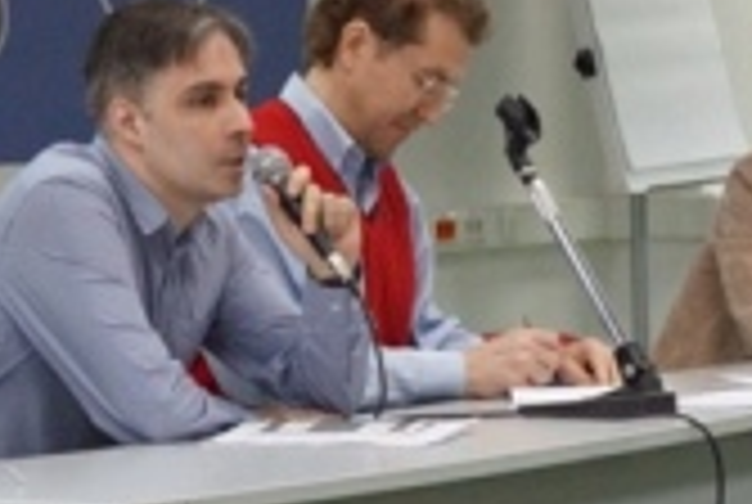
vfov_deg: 6.9
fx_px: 4206
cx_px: 207
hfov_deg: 10.2
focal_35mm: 201
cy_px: 340
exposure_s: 1/125
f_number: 5.6
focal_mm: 50
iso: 2500
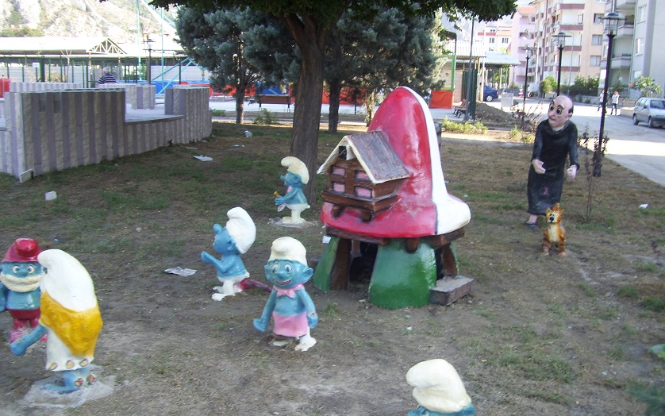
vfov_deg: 32.7
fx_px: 707
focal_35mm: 39
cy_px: 234
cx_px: 334
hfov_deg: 50.4
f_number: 2.7
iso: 80
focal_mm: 6
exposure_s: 1/160
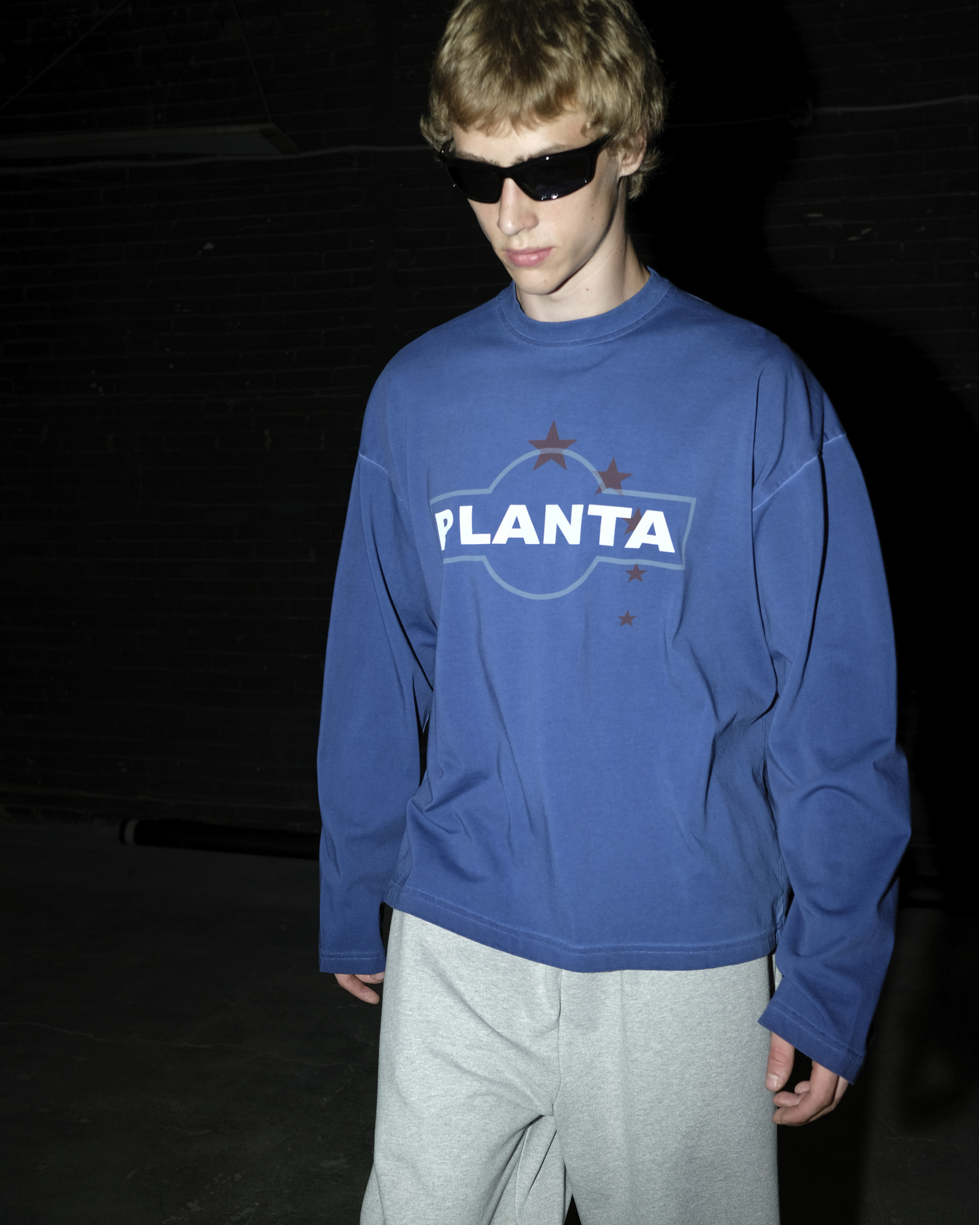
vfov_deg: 45.7
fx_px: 1449
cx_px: 492
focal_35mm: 40
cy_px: 693
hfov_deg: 37.3
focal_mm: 23
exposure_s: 1/125
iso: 100
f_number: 4
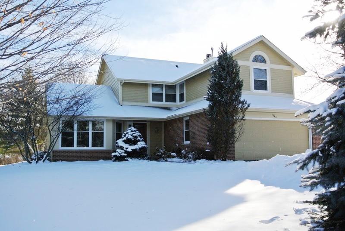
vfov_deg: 37.0
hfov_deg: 53.0
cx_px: 172
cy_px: 116
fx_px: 346
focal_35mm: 36
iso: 100
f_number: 4
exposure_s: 1/1000
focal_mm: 13.6
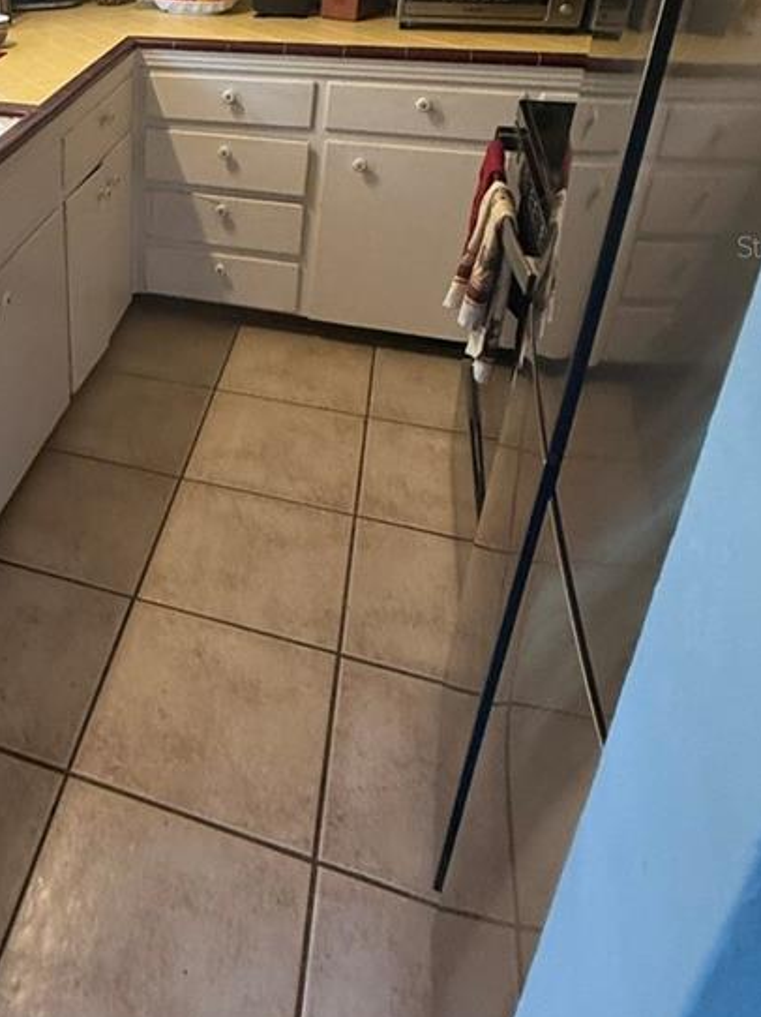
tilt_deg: -23.8
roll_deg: +2.1
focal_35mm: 31
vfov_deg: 55.4
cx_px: 26
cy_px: 246
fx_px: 909
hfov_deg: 40.6
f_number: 2.2
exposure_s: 1/60
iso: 400
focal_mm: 2.22
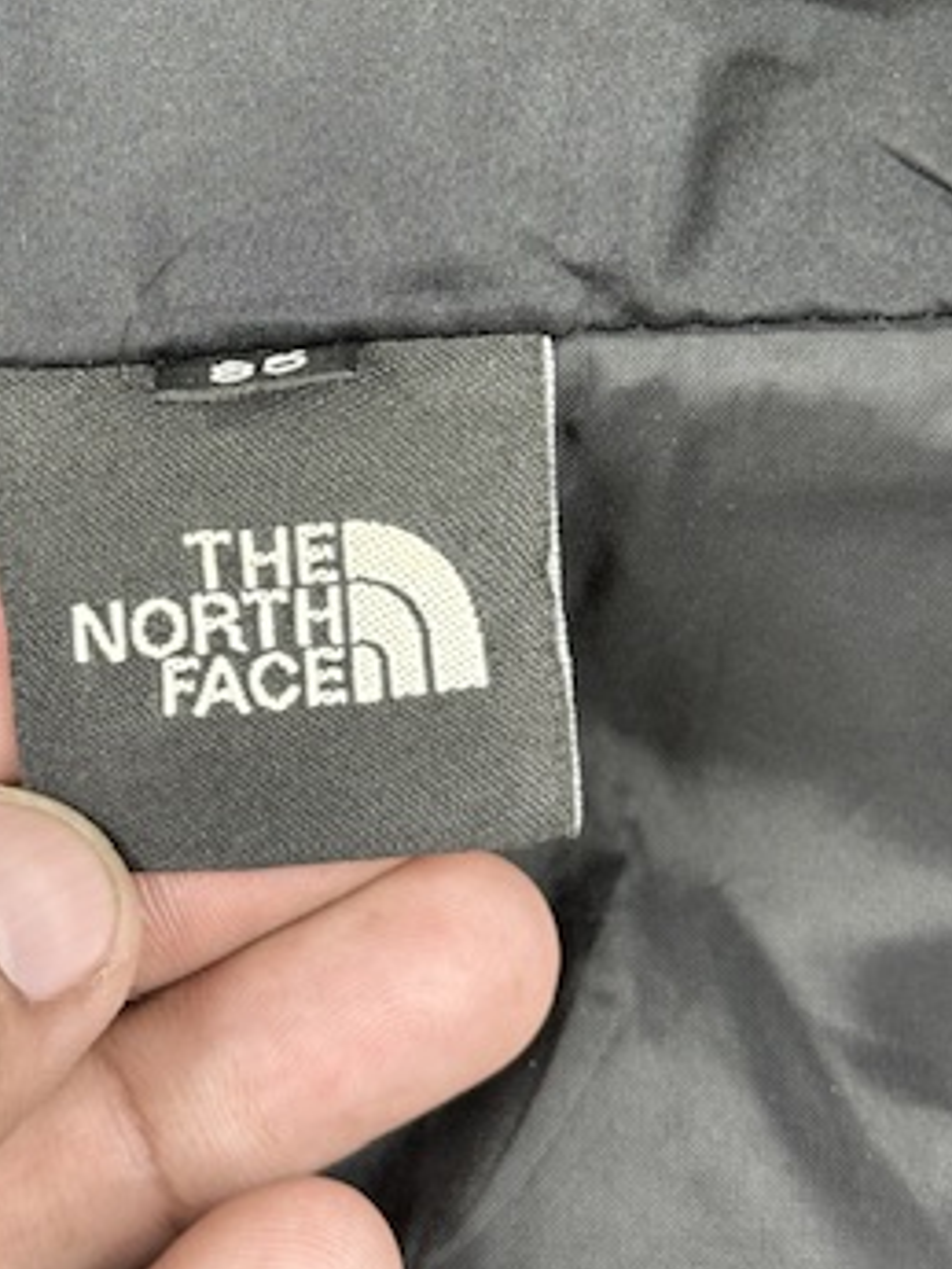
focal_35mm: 89
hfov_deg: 16.6
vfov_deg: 21.9
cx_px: 386
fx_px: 3262
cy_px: 394
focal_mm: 6.76
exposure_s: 1/50
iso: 100
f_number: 1.78
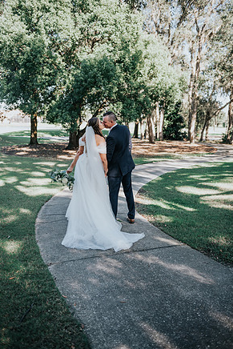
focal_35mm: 33
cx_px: 114
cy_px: 170
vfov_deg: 57.2
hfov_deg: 40.0
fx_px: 320
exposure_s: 1/250
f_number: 2.8
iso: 125
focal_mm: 32
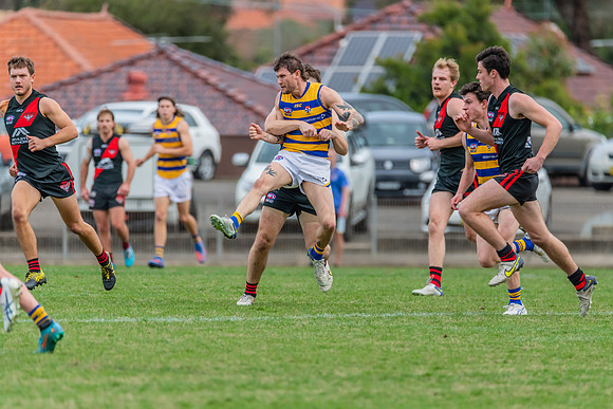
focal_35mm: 582
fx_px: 9908
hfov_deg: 3.5
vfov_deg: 2.4
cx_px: 322
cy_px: 214
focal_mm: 550
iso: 1100
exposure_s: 1/1600
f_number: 6.3
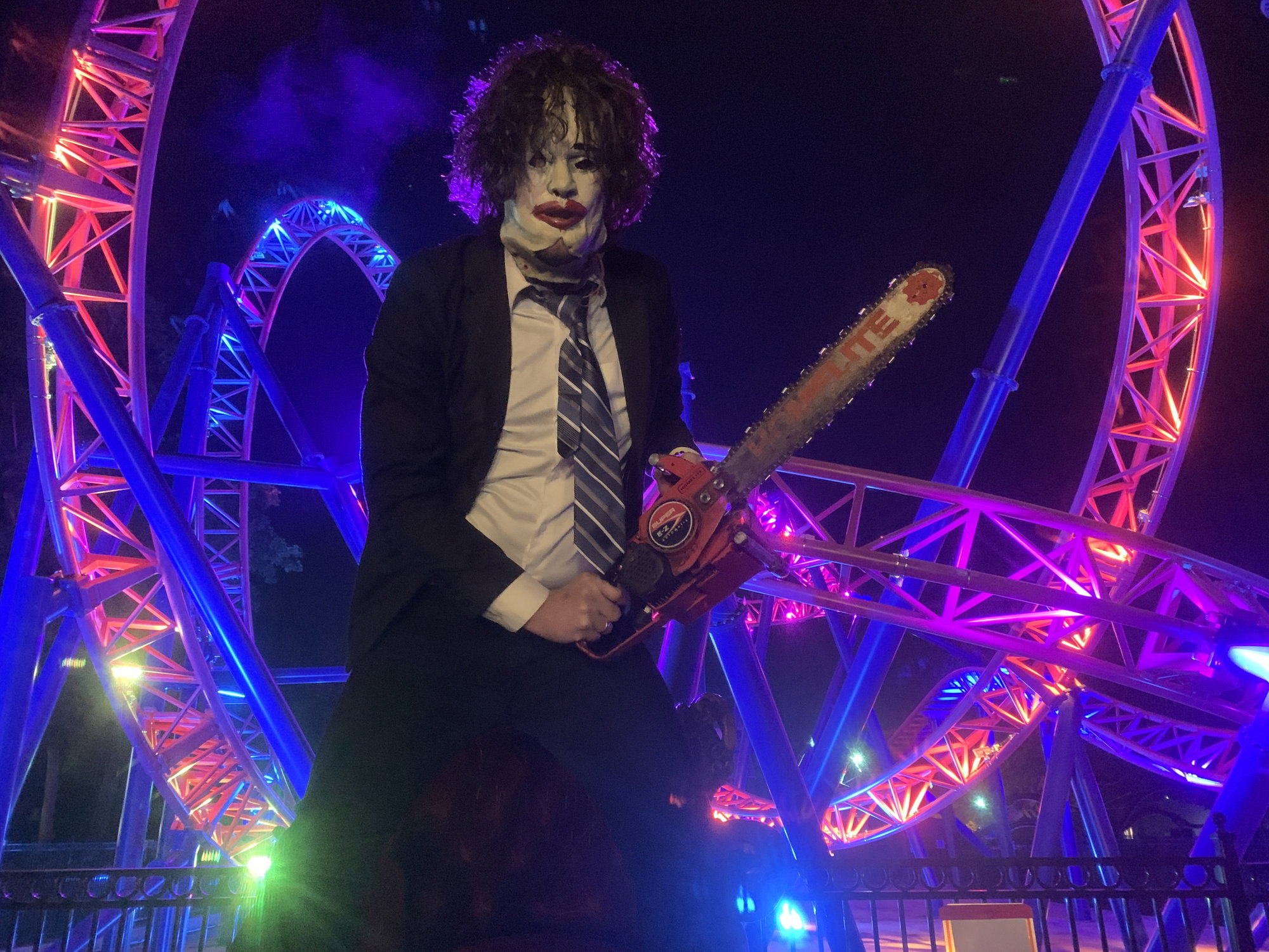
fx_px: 953
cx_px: 634
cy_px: 476
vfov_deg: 53.1
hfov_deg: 67.3
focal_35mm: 26
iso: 1000
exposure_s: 1/16
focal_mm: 4.25
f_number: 1.8
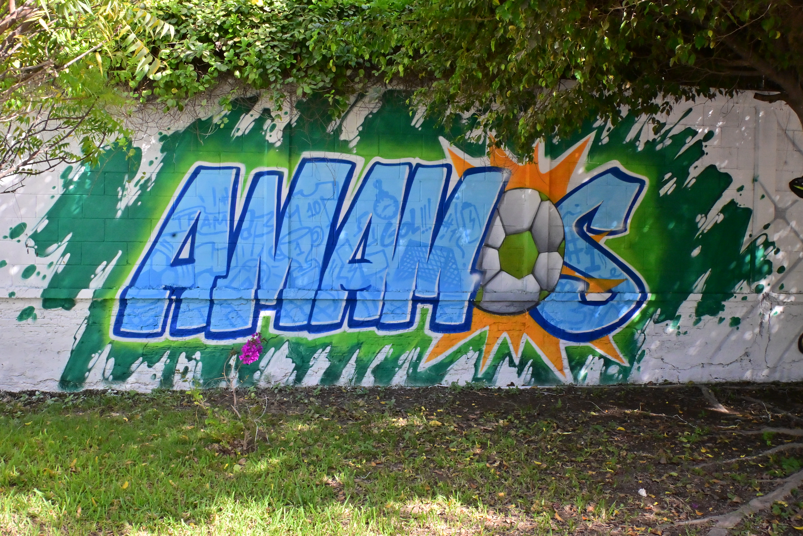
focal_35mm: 46
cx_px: 402
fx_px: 1020
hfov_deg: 43.0
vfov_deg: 29.4
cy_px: 268
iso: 1600
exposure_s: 1/200
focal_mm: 30.5
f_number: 22
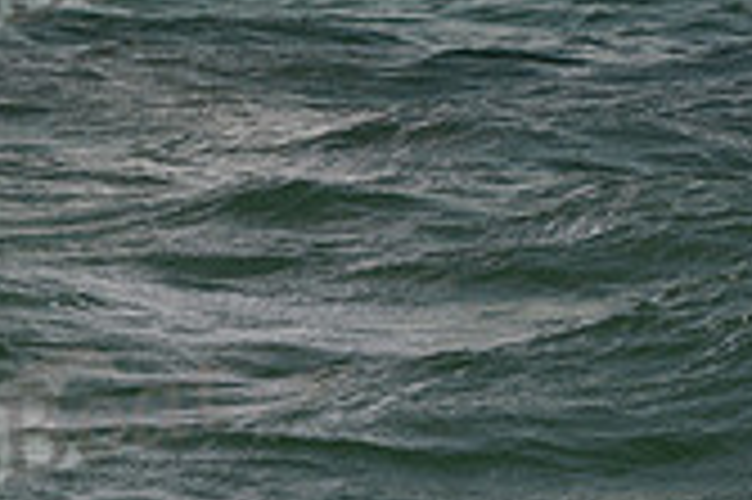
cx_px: -513
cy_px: -187
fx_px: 5071
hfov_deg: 8.2
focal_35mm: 243
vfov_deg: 5.6
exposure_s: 1/640
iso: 250
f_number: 5.6
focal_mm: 70
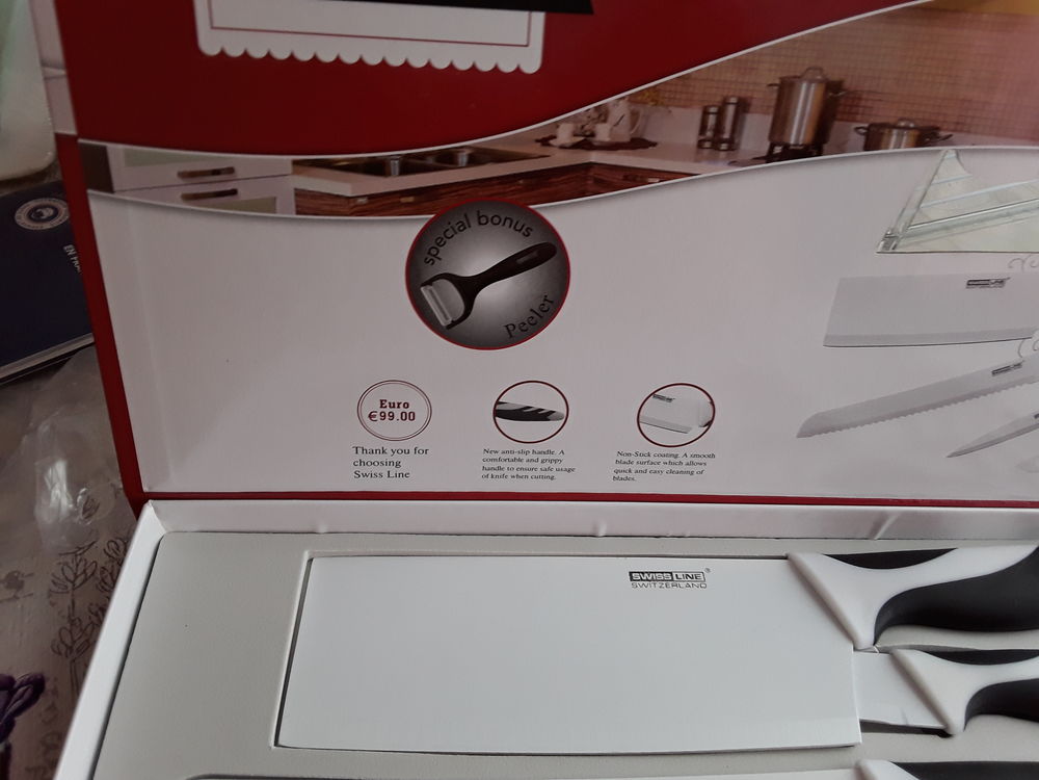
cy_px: 390
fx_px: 810
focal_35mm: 27
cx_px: 520
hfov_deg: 65.3
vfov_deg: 51.4
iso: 64
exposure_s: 1/33
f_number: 1.9
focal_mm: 2.91
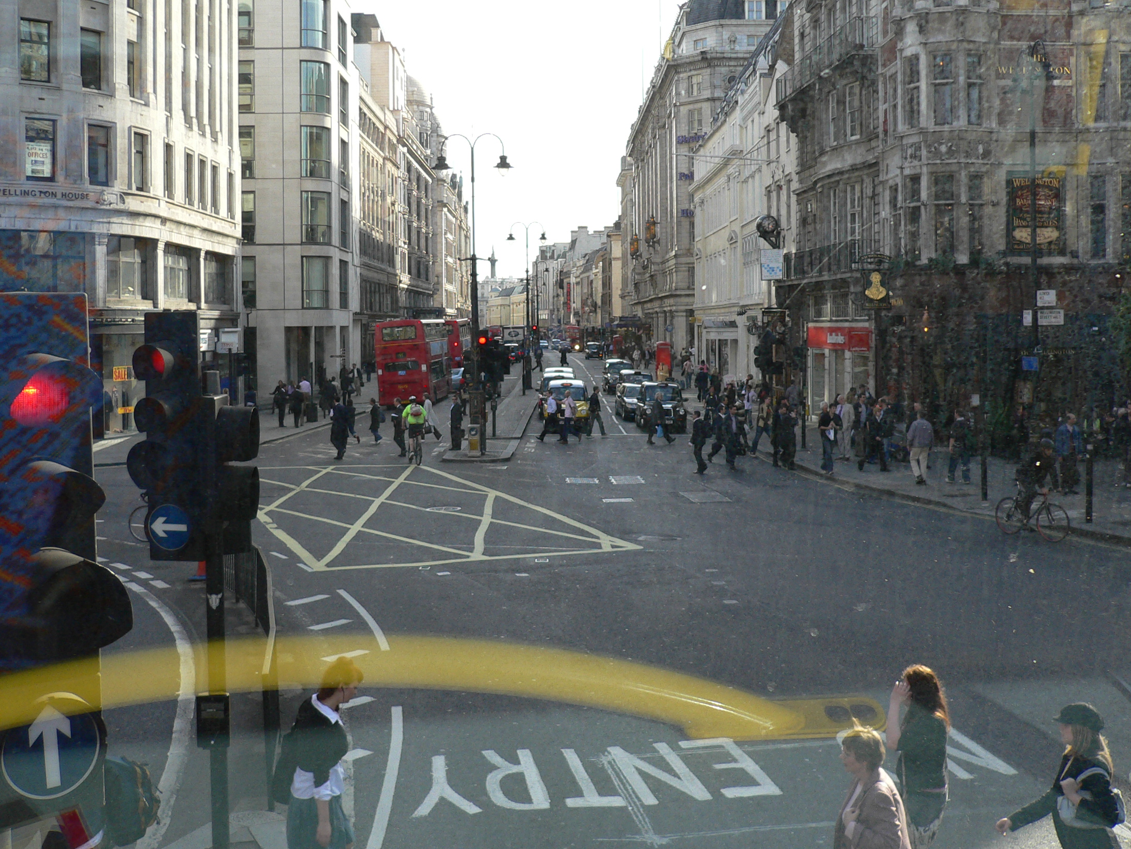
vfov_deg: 35.1
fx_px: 1340
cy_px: 355
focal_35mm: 41
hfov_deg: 45.8
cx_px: 567
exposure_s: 1/400
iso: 80
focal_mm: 5.8
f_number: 2.8
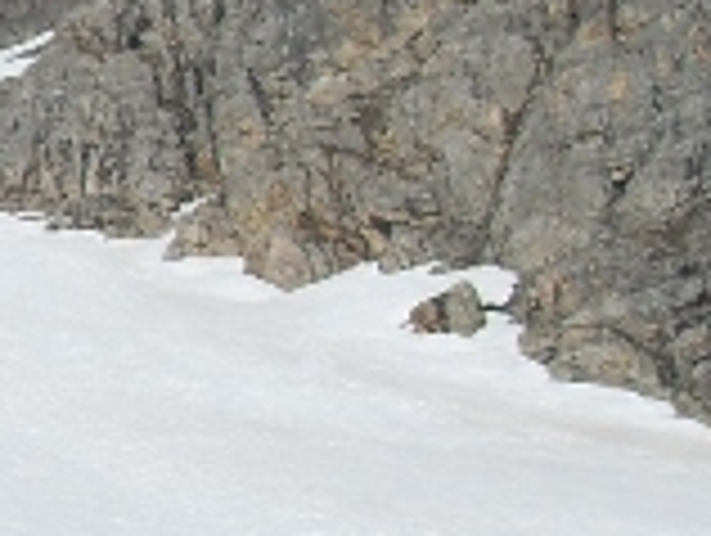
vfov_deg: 8.4
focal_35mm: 177
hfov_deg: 10.5
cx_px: -540
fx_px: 3641
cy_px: 356
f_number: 7
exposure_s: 1/750
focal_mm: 6.3
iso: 80
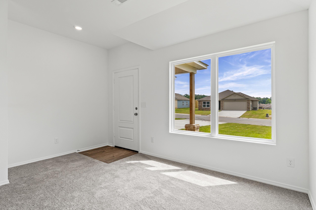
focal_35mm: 18
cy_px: 105
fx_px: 158
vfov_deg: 67.4
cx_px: 158
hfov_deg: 90.0
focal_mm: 12
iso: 250
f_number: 9
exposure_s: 1/25
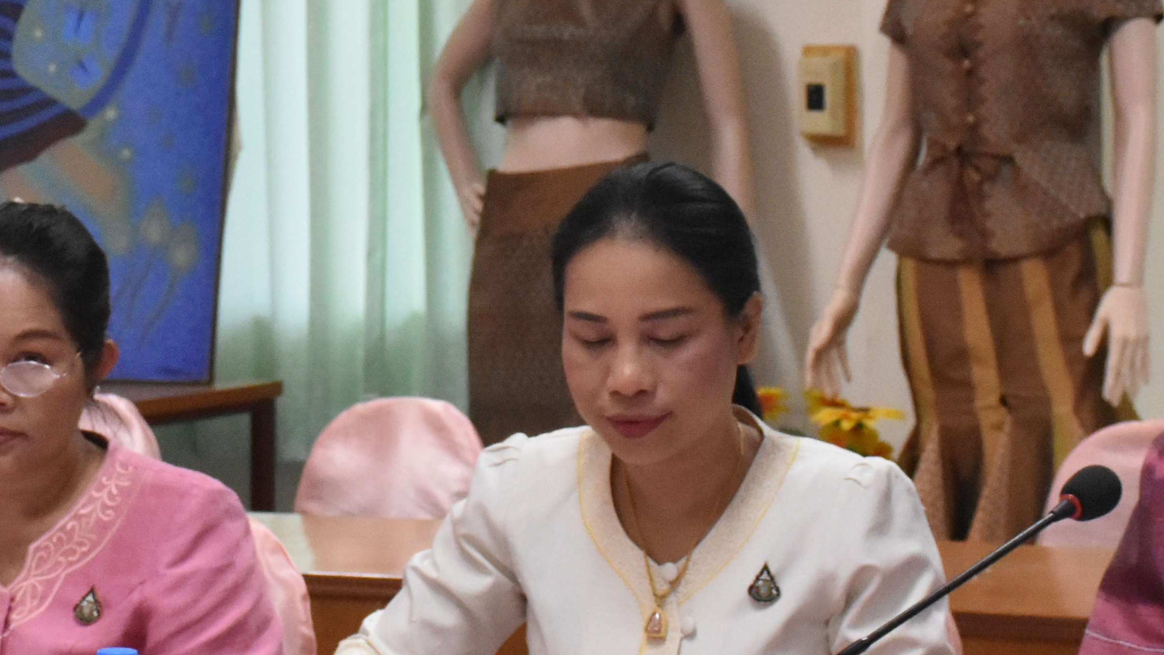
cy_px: 112
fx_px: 5093
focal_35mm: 165
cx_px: 352
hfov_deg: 13.0
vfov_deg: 7.3
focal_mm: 42
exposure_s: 1/200
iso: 2500
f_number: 7.1
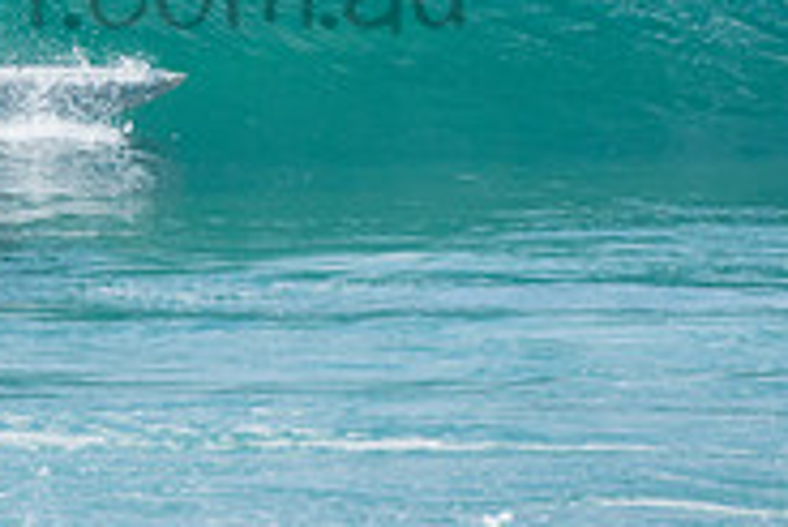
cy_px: -71
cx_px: 13
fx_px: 41379
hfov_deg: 1.1
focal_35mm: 1889
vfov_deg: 0.7
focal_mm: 400
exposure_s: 1/1250
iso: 280
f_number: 5.6
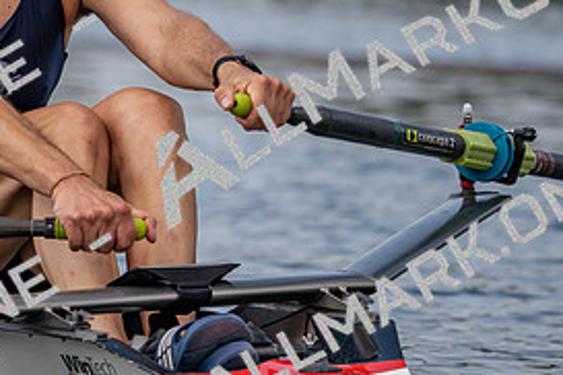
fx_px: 9602
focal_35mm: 614
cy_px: 34
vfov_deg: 2.2
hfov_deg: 3.4
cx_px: -21
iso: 320
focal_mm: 289
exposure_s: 1/1600
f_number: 5.6
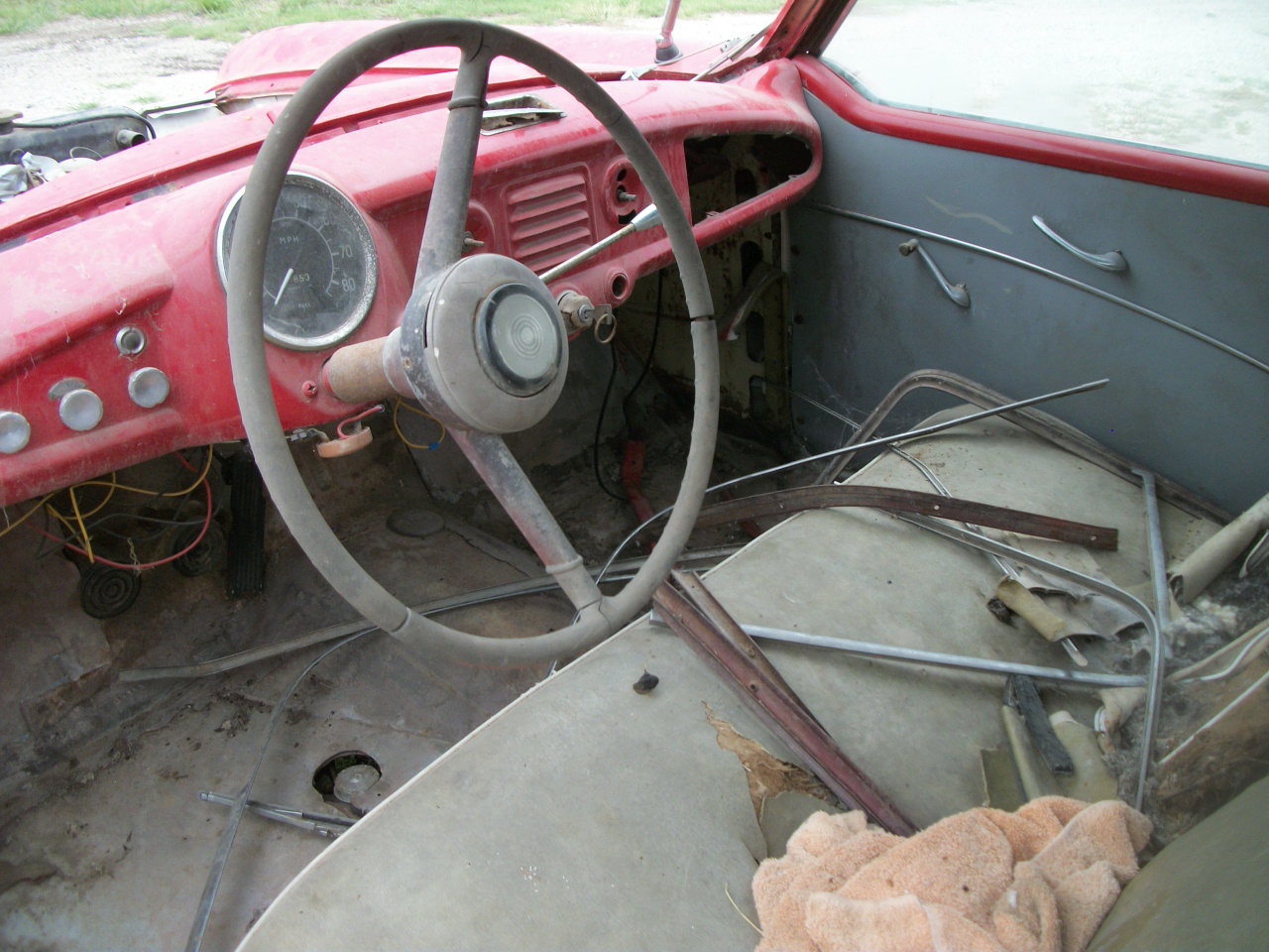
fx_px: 1173
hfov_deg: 56.8
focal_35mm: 32
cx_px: 634
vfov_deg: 44.2
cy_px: 476
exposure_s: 1/125
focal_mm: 5.7
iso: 80
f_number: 2.9
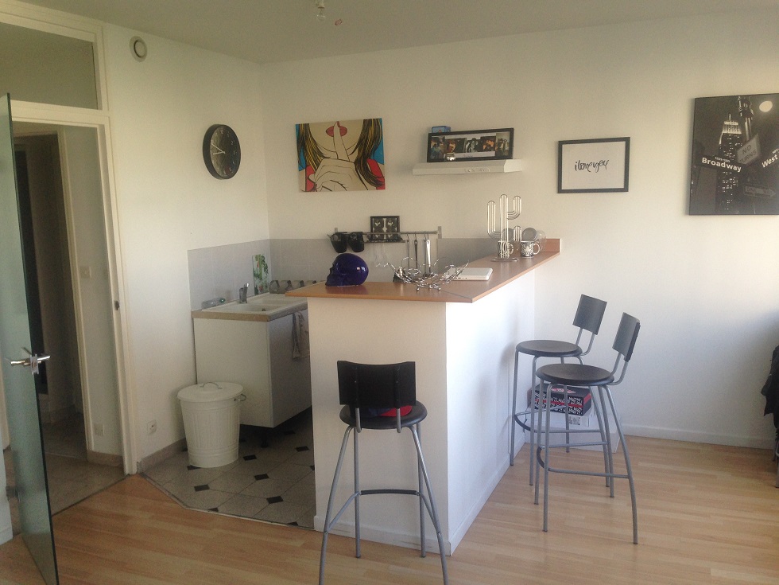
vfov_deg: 42.9
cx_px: 390
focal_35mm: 33
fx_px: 743
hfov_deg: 55.4
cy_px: 292
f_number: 2.4
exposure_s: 1/120
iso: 80
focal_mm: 4.12
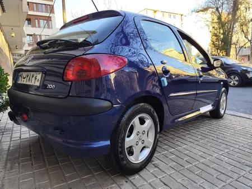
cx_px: 126
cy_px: 94
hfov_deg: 73.9
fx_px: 168
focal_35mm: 23
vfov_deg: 58.9
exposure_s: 1/114
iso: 50
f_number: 1.65
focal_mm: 6.19
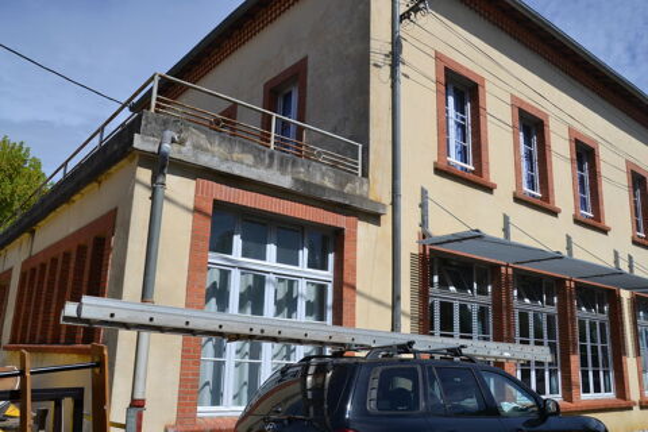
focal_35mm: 32
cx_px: 324
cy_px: 216
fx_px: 567
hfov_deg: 59.5
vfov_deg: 41.7
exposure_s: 1/320
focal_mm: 21
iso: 100
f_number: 9
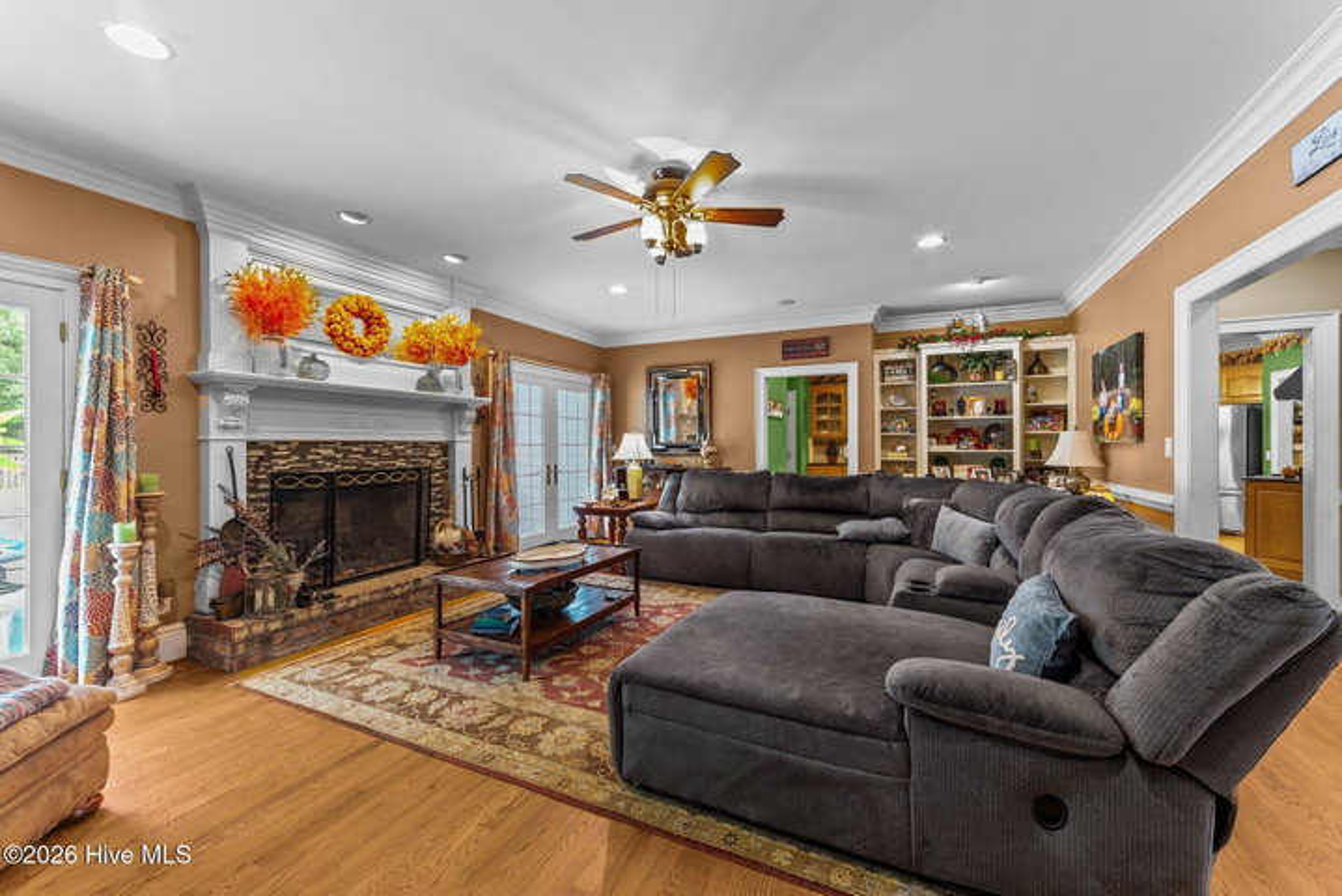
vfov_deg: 81.3
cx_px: 671
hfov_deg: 104.2
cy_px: 448
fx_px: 522
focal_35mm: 14
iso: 250
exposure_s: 1.3
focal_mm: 14
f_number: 8
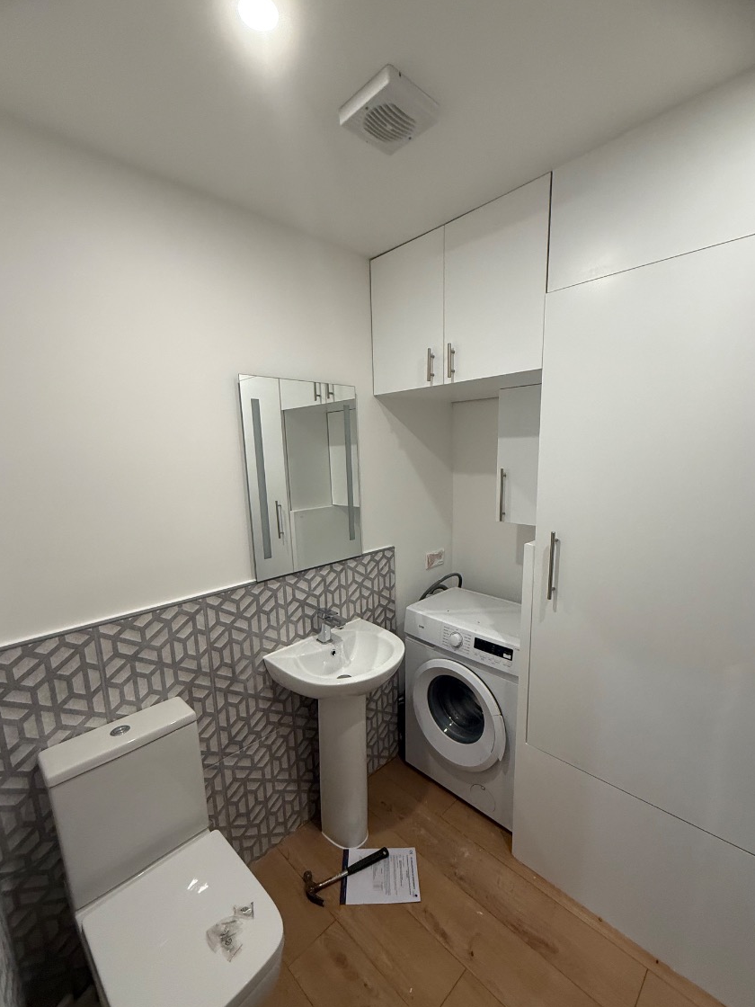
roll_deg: +1.2
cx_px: 381
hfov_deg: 81.7
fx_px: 436
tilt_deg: -12.0
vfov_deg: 98.0
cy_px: 537
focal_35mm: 15
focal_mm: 2.22
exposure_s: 1/100
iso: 320
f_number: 2.2
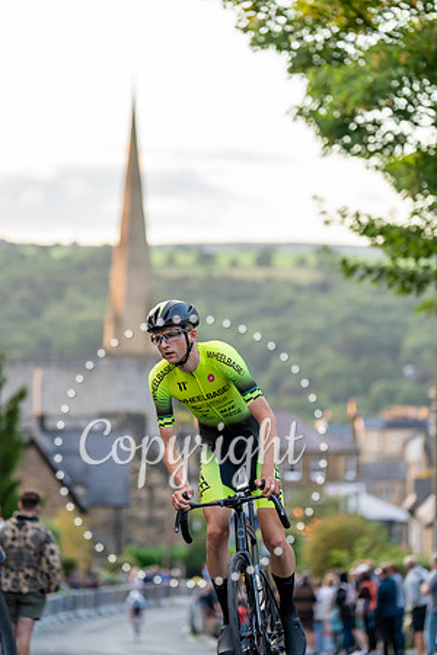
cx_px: 218
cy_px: 328
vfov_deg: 15.6
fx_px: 2385
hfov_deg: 10.5
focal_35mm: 131
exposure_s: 1/1000
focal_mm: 131
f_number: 2.8
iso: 2000
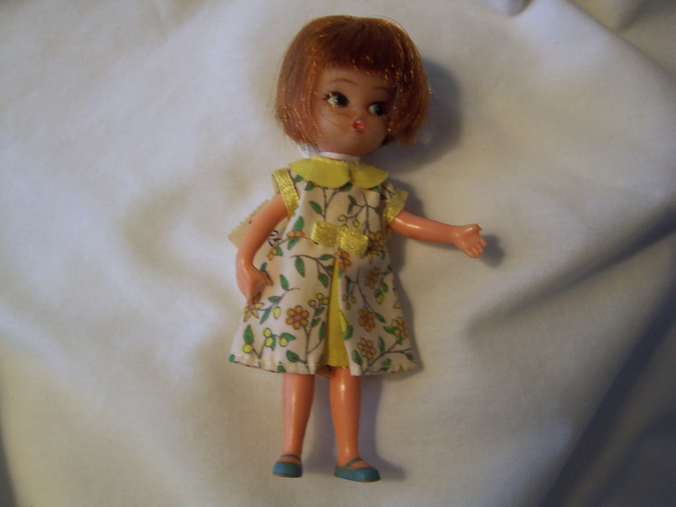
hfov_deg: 50.1
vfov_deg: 38.7
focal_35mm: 37
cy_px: 254
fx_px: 723
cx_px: 338
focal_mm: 5.6
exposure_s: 1/90
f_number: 2.8
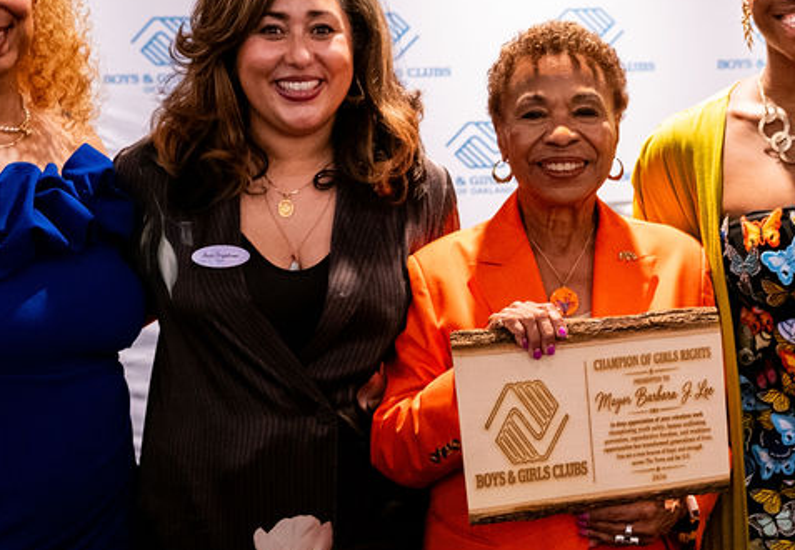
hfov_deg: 34.4
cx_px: 524
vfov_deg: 24.4
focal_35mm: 57
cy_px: 291
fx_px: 1273
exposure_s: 1/100
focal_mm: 24
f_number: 2.8
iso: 2500
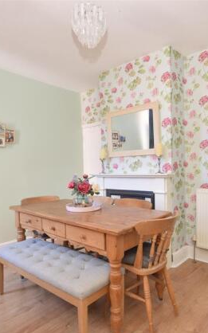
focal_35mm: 24
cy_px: 173
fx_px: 218
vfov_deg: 74.8
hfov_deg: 50.9
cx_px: 117
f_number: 9
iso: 500
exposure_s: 1/10
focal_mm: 10
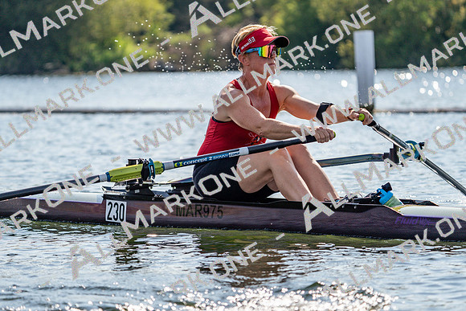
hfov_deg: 10.3
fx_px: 2589
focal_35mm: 200
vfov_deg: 6.9
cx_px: 233
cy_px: 156
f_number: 5.6
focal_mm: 200
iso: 100
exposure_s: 1/1600
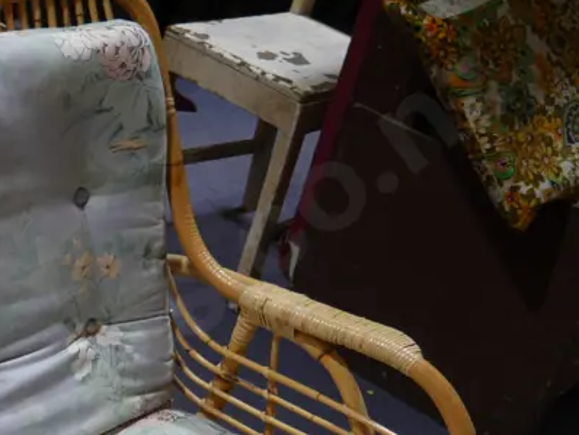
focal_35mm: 72
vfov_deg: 19.3
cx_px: -100
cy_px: 519
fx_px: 1205
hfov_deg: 24.7
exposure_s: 1/100
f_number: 3.5
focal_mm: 14
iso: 200
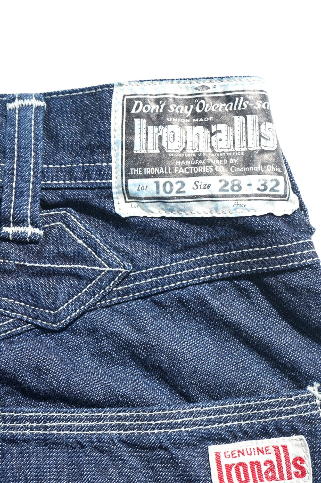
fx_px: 898
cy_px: 328
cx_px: 180
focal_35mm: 67
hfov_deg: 20.3
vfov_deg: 29.9
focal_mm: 49
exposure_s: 1/160
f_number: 9
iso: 100
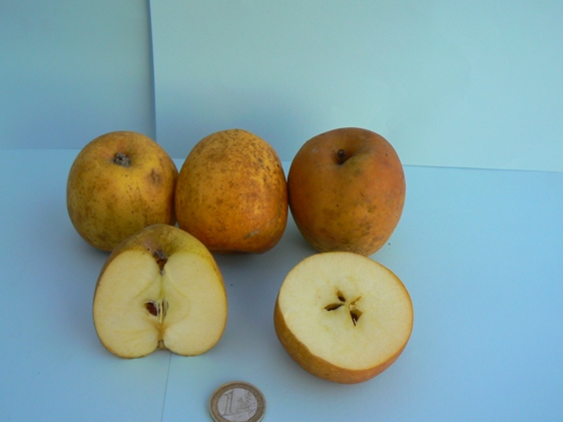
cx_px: 264
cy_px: 214
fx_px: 667
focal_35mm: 41
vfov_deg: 35.1
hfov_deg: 45.8
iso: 80
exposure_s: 1/30
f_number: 2.8
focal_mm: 6
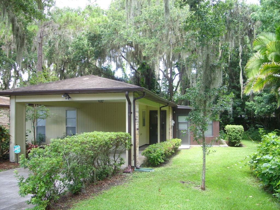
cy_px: 105
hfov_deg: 49.0
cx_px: 140
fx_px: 307
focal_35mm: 38
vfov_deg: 37.7
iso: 50
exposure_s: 1/76
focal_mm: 7.8
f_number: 2.8
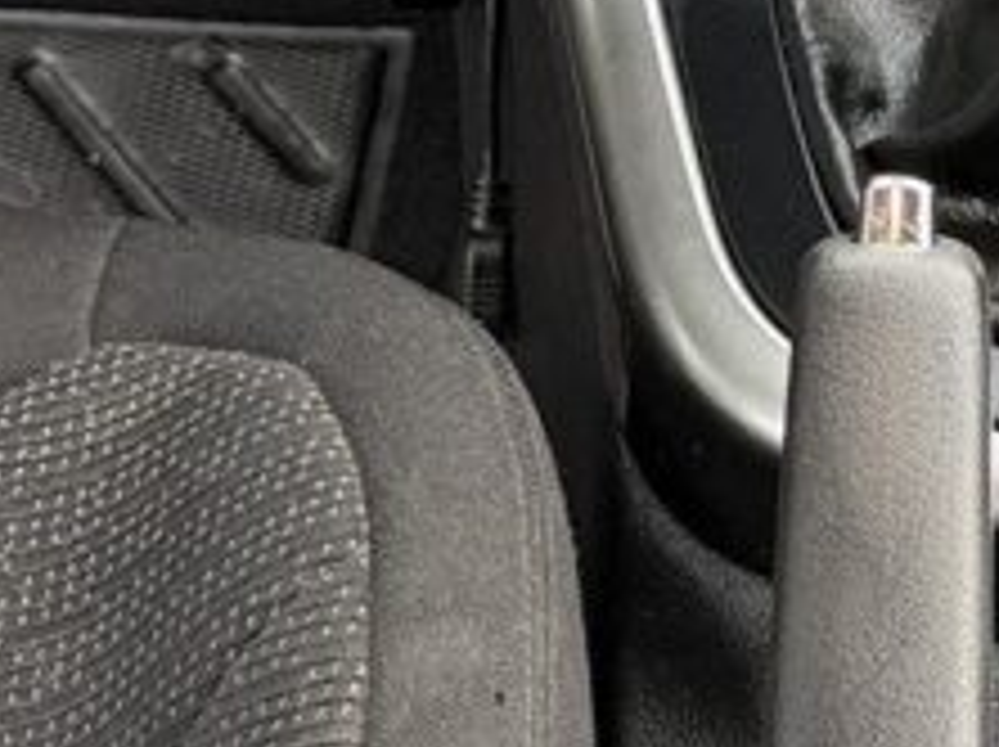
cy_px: -648
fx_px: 4987
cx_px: 747
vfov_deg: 8.2
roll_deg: +2.2
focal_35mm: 173
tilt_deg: -32.2
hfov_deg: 11.4
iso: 200
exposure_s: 1/100
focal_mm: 6.76
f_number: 1.78
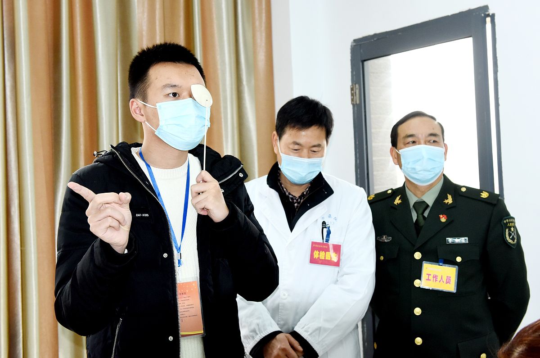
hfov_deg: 48.5
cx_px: 270
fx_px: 599
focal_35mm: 40
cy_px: 179
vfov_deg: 33.3
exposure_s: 1/200
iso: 1600
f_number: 5.6
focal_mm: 40
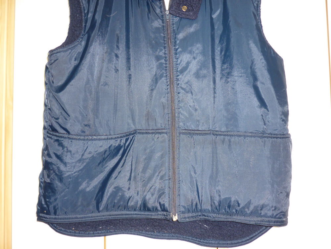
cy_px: 124
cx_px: 166
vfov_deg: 42.9
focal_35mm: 33
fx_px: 316
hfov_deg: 55.4
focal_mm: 5.5
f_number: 2.8
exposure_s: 1/30
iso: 125
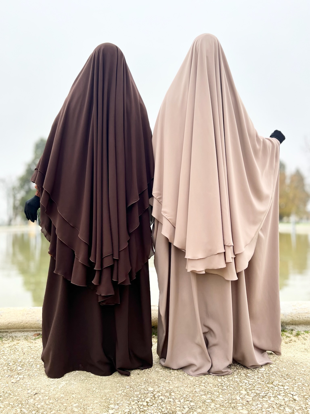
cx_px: 155
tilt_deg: +3.2
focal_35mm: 26
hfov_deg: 53.1
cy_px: 207
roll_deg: +0.7
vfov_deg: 67.3
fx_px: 310
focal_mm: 5.7
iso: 50
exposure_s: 1/317
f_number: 1.5
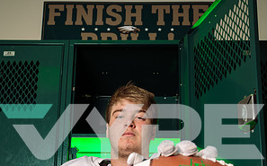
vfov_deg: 23.3
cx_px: 133
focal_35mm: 51
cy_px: 196
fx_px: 371
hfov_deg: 39.6
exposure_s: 1/250
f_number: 6.3
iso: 80
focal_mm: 33
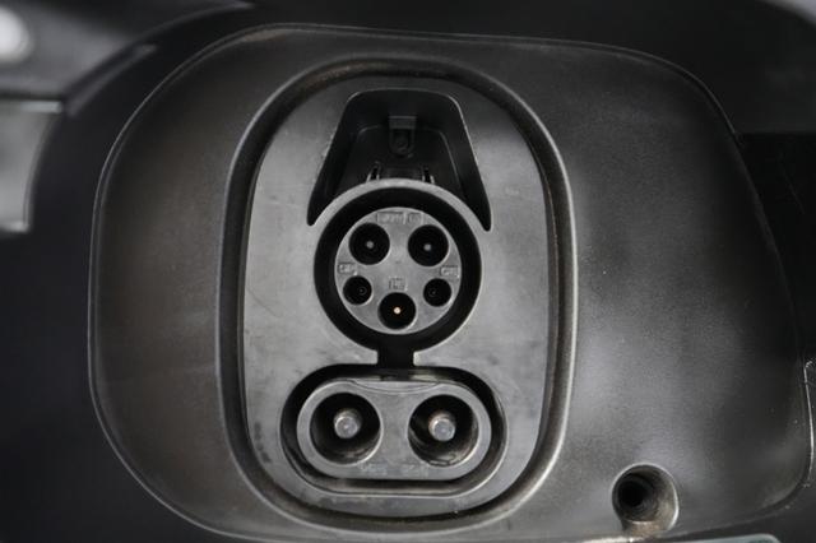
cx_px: 408
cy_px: 272
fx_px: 634
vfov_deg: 46.4
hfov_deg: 65.5
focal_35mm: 28
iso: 12800
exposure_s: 1/40
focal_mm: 28
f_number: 2.8
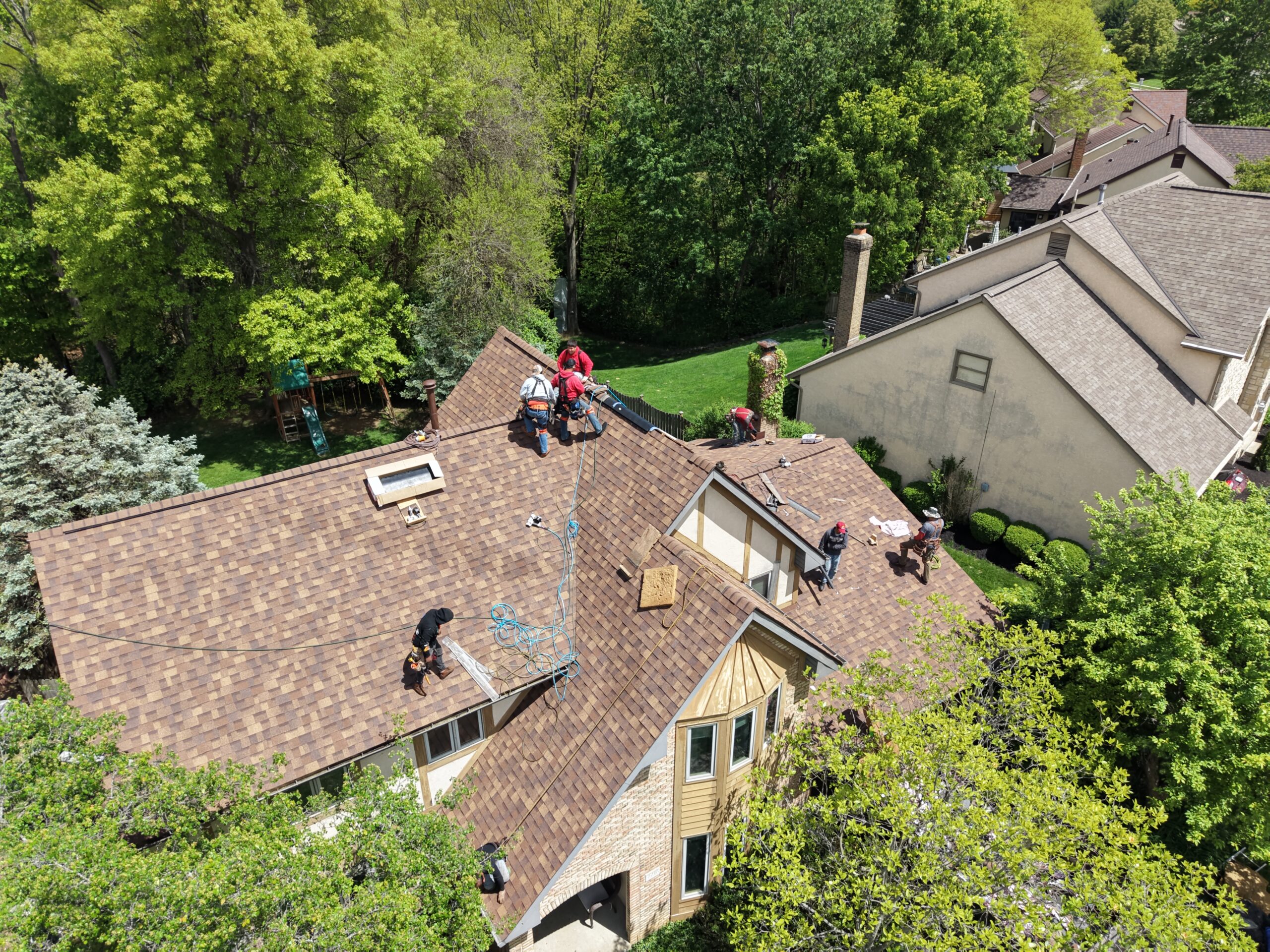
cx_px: 635
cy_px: 476
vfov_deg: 56.8
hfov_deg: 71.6
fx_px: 881
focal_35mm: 24
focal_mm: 8.67
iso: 170
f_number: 1.8
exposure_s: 1/3000
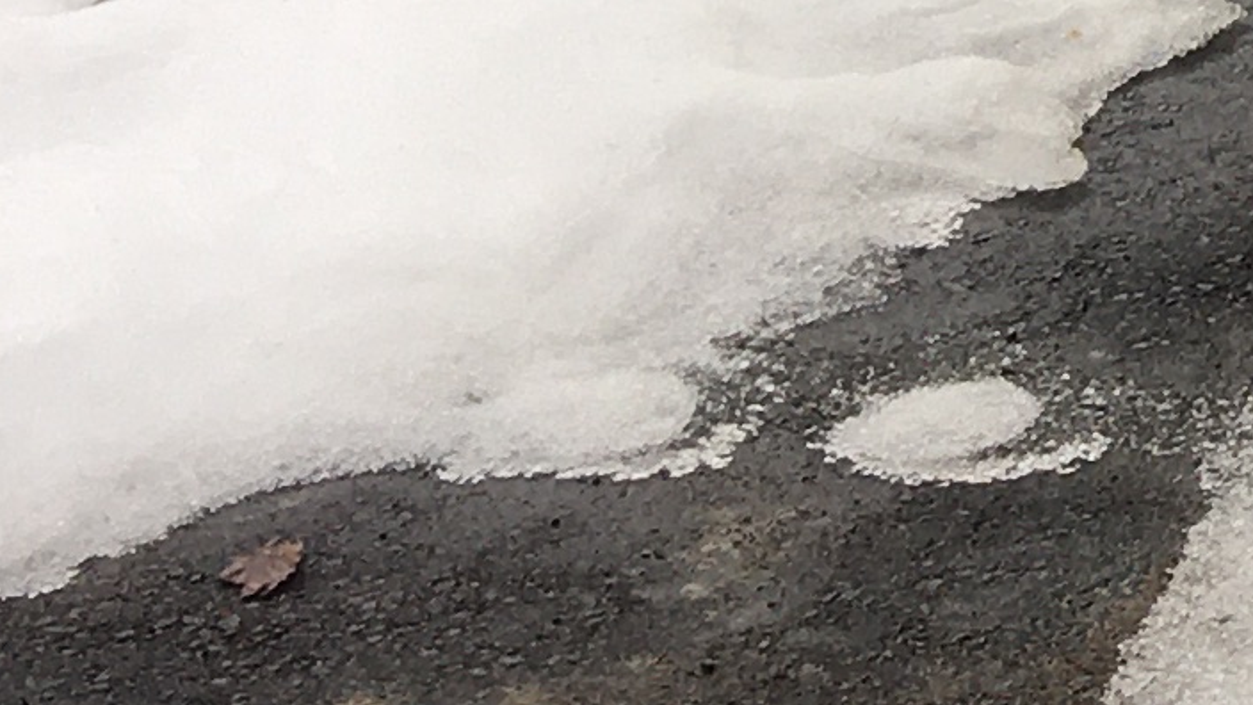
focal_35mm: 181
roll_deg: -0.5
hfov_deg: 10.5
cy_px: -1243
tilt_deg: -7.0
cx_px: 2860
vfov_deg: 6.3
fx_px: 6014
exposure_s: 1/123
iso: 25
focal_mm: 4.15
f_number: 2.2
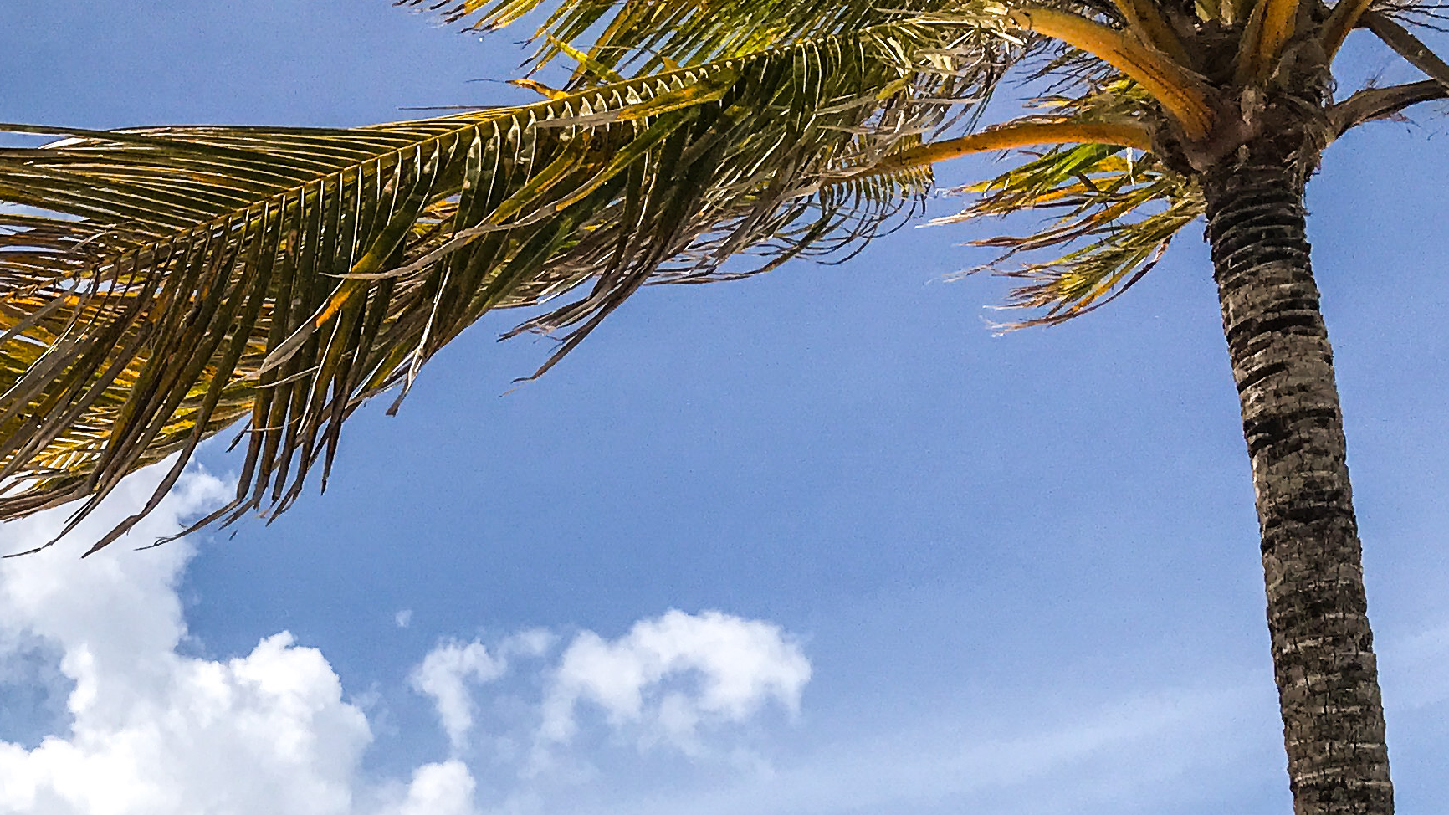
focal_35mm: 71
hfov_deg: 28.3
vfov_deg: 16.2
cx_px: 71
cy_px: 1026
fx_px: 2728
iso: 20
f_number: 1.8
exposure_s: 1/6410
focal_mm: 3.99
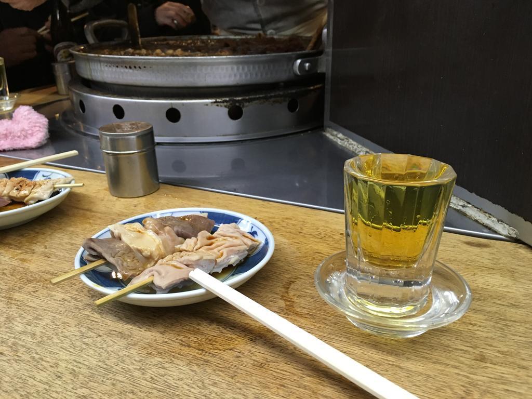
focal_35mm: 29
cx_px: 266
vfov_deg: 48.2
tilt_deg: -22.0
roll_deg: +0.5
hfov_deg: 61.7
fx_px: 446
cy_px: 200
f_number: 2.2
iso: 125
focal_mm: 4.15
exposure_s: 1/30
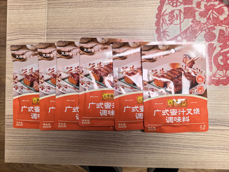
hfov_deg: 71.6
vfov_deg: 56.8
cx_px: 114
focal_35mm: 24
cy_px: 86
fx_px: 159
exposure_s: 1/100
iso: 125
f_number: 2
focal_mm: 6.98
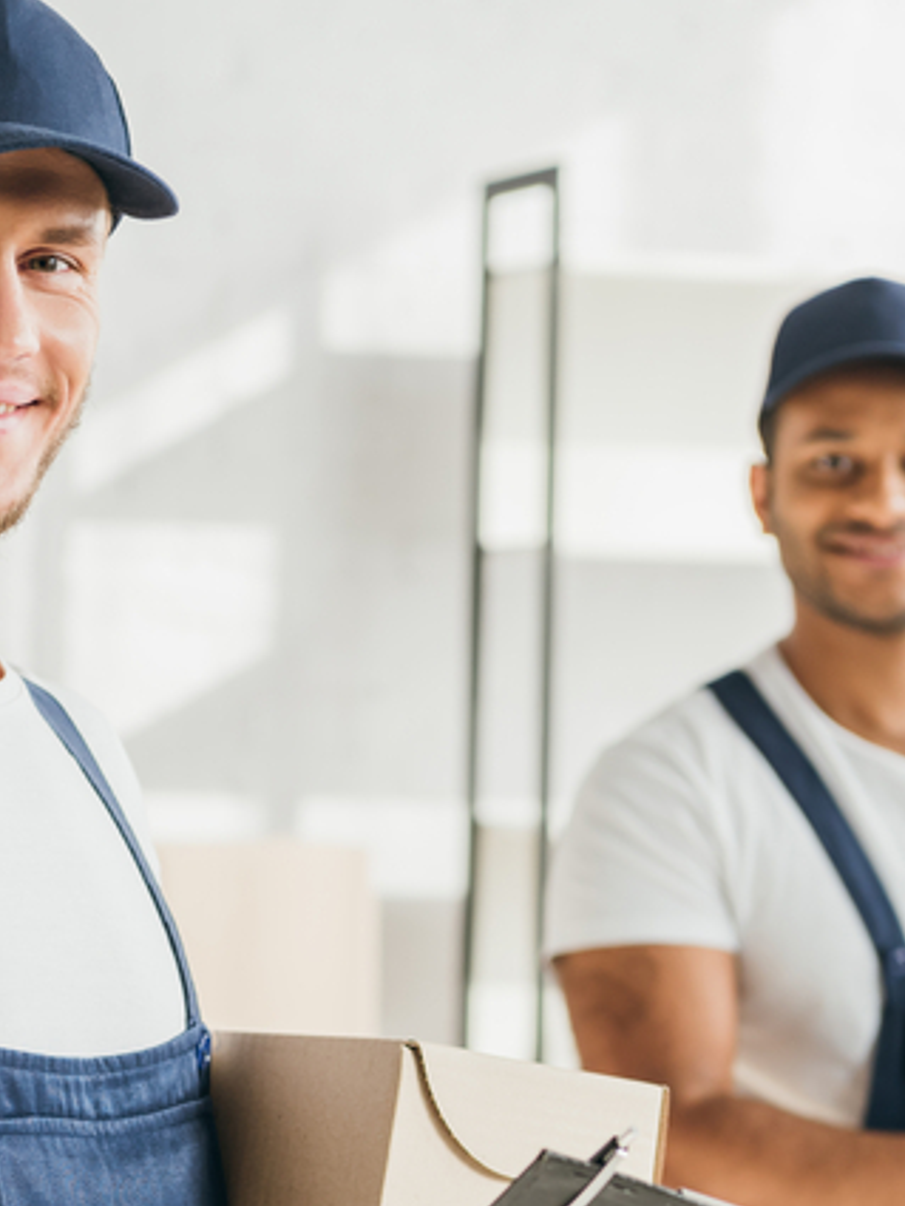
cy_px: 884
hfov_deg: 10.1
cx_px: 399
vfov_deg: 13.4
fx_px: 5122
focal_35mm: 147
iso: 200
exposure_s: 1/160
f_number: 4
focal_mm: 65
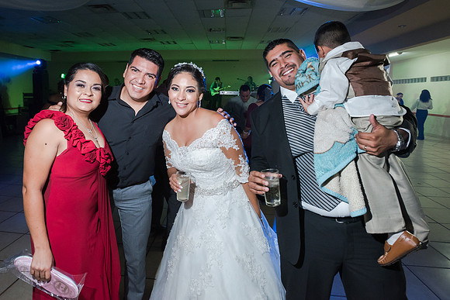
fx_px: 268
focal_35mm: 21
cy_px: 111
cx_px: 188
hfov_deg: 79.3
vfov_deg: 57.7
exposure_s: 1/100
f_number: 4
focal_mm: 17
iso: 1600
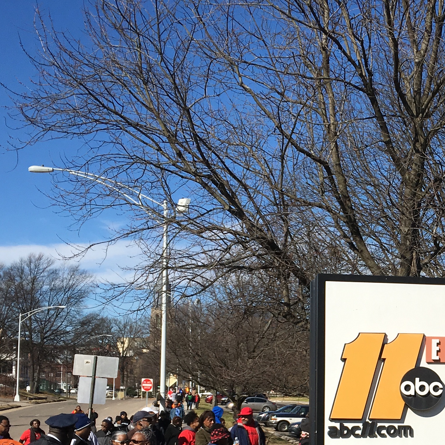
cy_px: 370
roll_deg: -0.9
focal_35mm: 69
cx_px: 483
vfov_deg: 24.5
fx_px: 1004
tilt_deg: +2.2
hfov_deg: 23.5
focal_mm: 4.15
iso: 25
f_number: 2.2
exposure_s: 1/2404
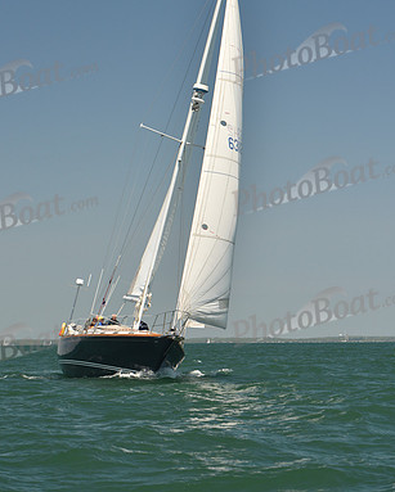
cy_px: 135
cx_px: 165
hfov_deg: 11.4
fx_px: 1970
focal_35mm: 135
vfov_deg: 14.2
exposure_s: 1/800
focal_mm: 95
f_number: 5
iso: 250
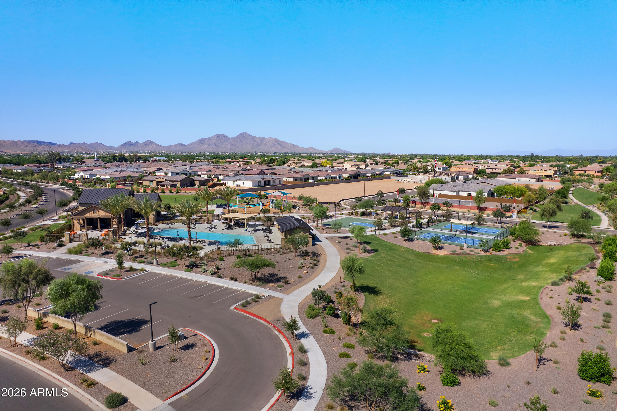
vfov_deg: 57.2
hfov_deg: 78.6
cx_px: 308
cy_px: 206
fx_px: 377
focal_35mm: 22
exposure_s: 1/640
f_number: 2.8
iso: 100
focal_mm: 8.38
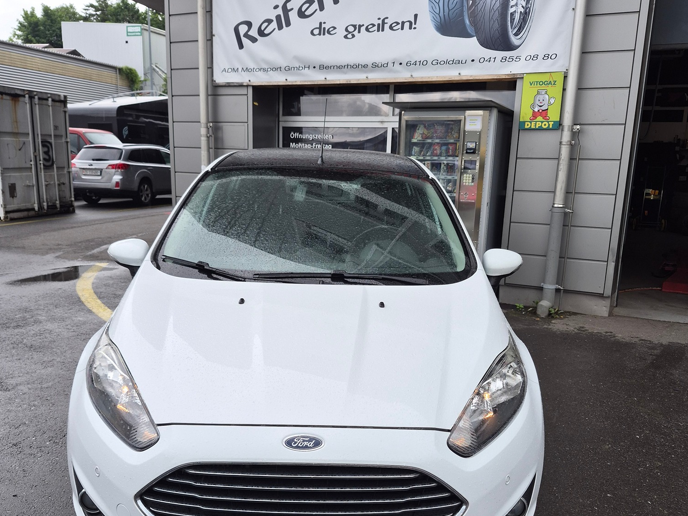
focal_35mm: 31
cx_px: 345
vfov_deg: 45.2
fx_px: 616
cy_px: 305
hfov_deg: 58.4
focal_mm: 5.4
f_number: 1.8
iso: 25
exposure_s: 1/307
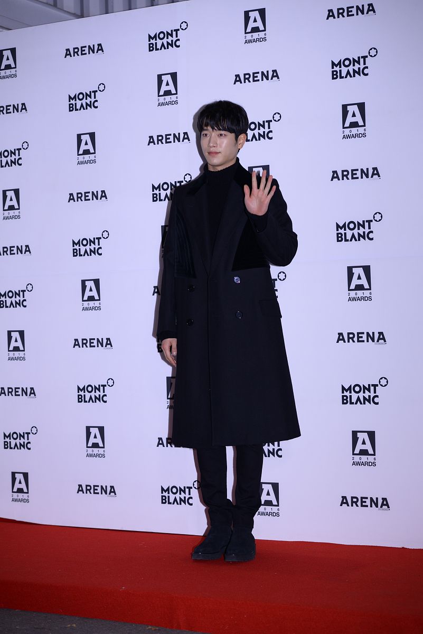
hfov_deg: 19.5
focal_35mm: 70
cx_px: 212
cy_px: 317
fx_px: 1233
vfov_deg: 28.8
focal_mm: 70
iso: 500
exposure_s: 1/250
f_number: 3.5
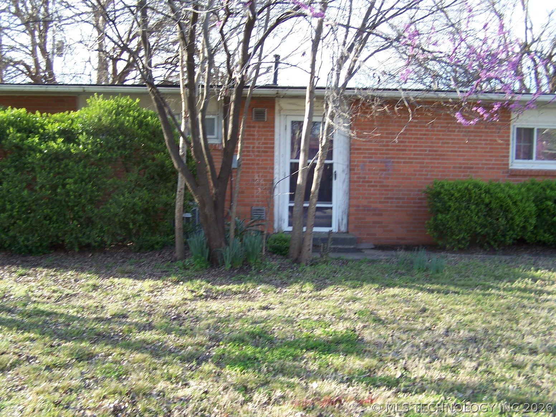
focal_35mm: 38
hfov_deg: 49.0
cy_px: 208
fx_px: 610
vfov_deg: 37.7
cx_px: 278
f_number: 2.8
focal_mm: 6.3
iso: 80
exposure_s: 1/125
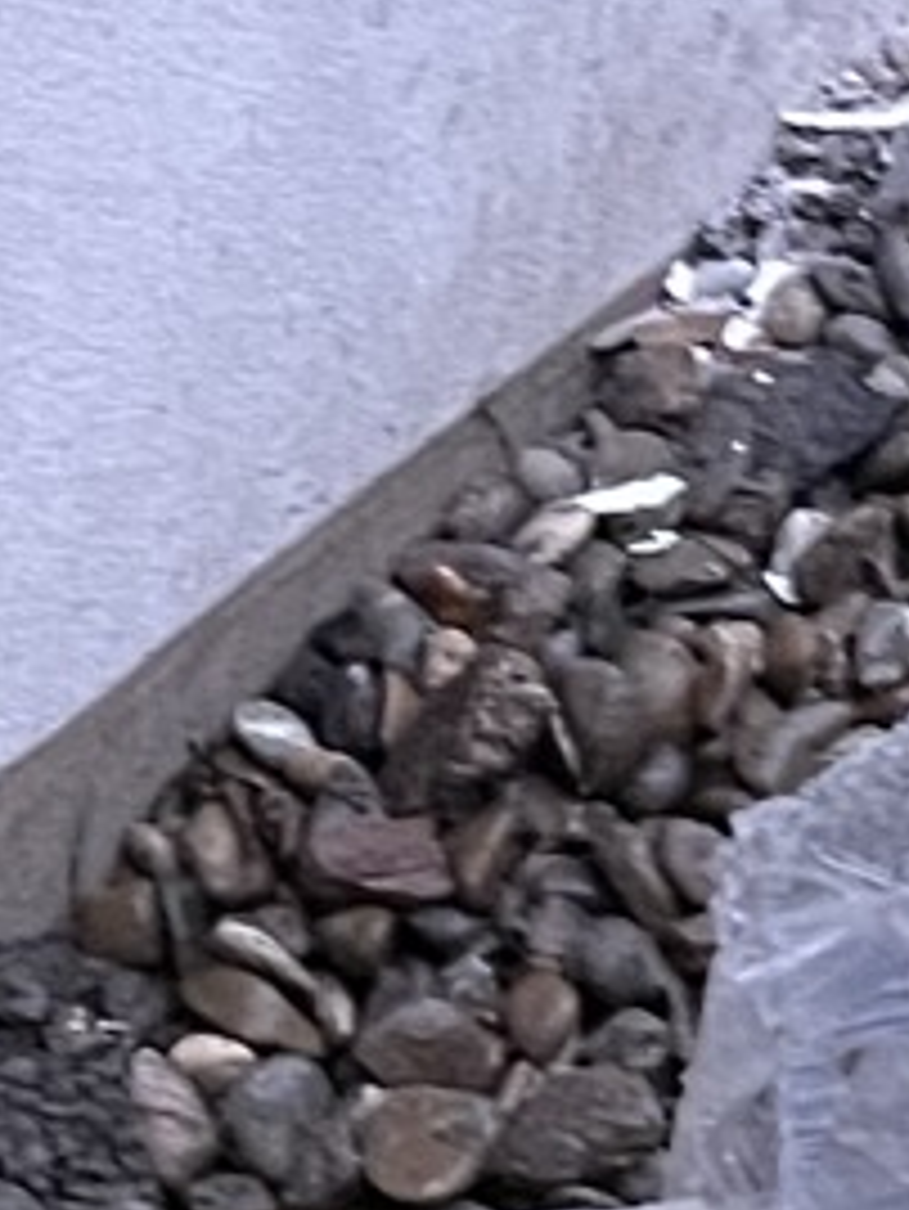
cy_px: 472
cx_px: 1570
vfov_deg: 10.0
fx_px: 6927
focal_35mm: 198
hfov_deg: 7.3
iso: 640
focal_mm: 5.1
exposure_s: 1/35
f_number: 1.6
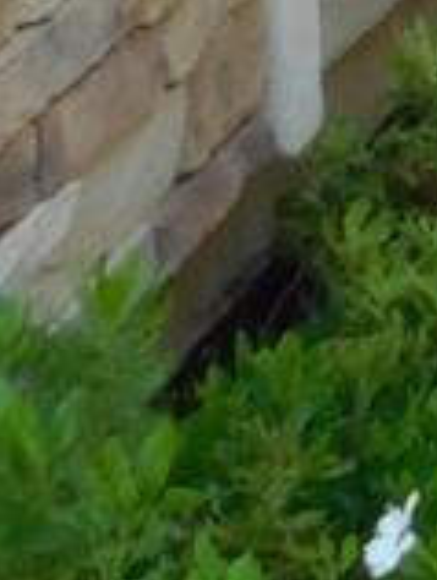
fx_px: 3660
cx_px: 1395
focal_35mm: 218
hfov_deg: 6.2
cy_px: -934
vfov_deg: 8.2
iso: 125
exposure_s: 1/250
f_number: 3
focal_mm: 4
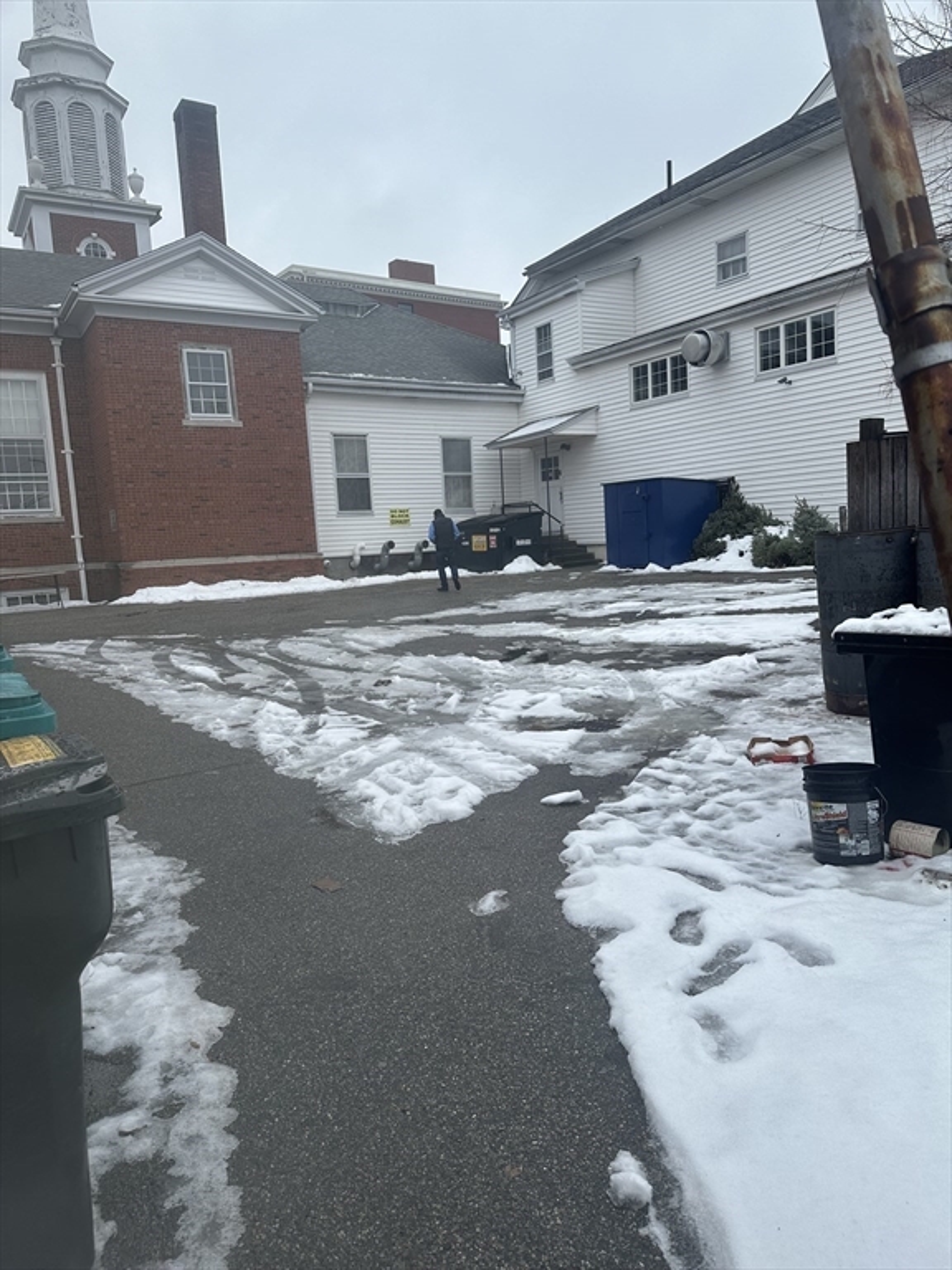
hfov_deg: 56.8
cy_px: 635
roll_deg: +3.2
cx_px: 476
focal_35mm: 24
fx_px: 880
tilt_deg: -4.2
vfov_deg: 71.6
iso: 80
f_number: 1.78
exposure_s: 1/1949
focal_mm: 6.86
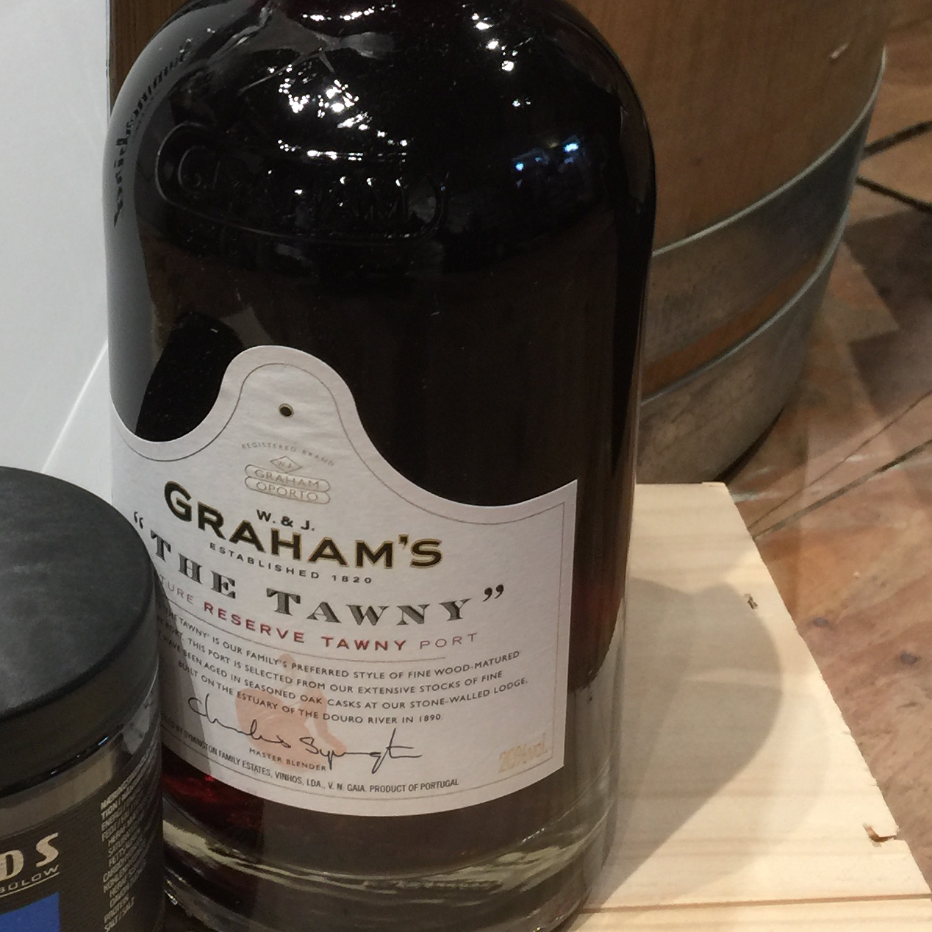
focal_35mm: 66
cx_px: 224
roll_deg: +0.9
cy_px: 42
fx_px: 2010
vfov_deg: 25.1
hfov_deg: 25.8
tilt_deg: -19.1
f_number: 2.2
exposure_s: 1/17
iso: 40
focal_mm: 4.15
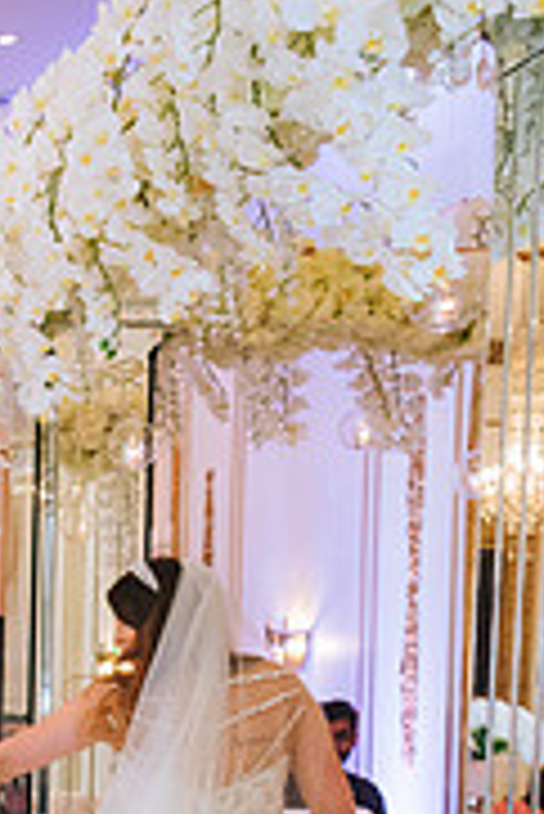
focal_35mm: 77
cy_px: 830
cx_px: -638
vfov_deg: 24.9
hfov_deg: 14.0
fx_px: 1742
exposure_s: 1/125
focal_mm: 24
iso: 1600
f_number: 4
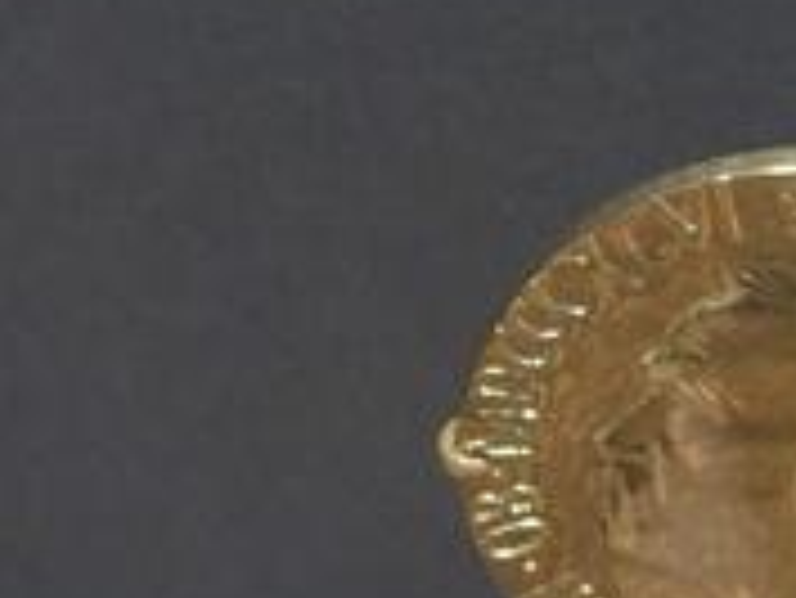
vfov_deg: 7.1
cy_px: 396
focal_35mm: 208
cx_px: 738
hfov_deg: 9.5
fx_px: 4786
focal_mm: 19.6
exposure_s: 1/25
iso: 1600
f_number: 2.8
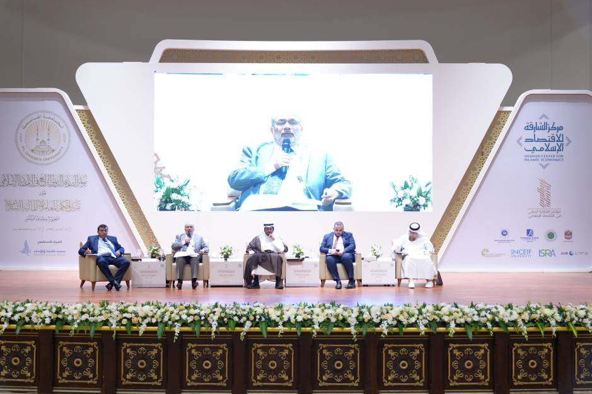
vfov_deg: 27.5
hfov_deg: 40.4
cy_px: 188
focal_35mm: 49
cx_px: 290
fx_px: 805
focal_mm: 46
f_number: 2.8
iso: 2500
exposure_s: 1/125
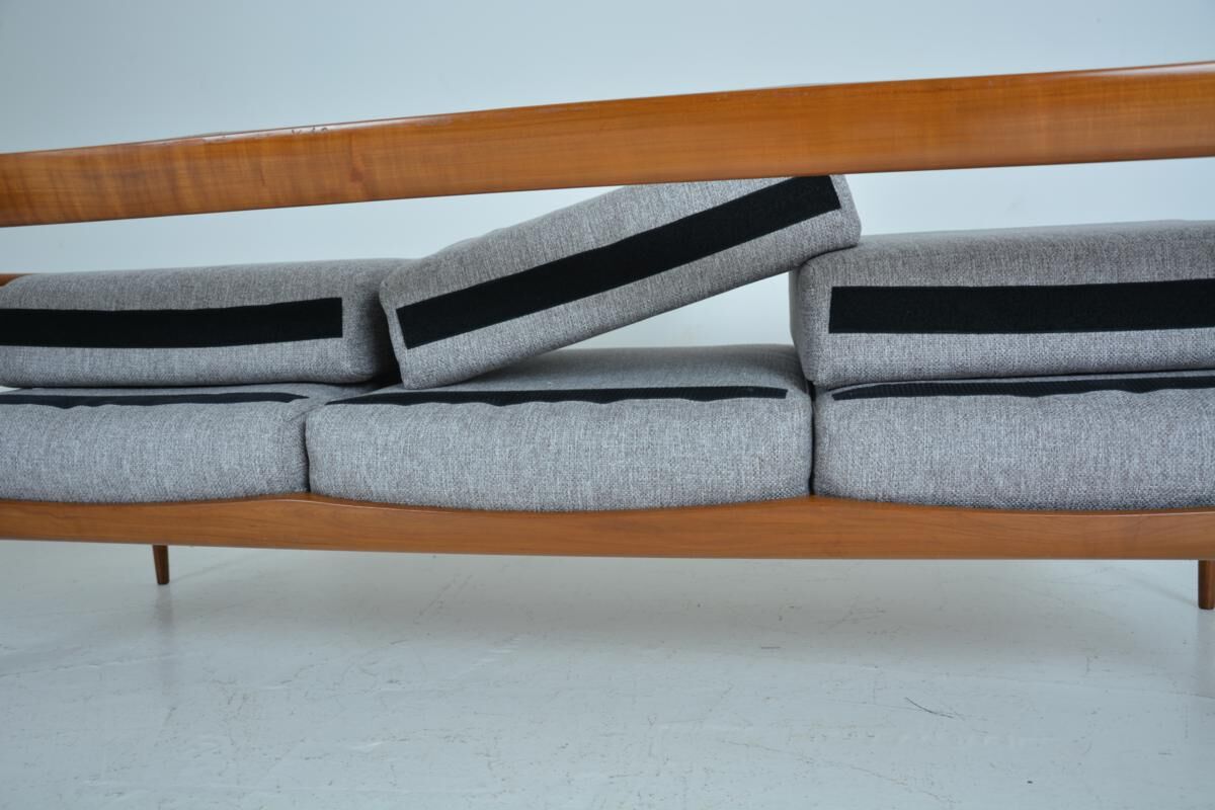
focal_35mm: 32
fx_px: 1063
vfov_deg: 41.7
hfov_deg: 59.5
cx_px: 608
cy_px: 405
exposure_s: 1/125
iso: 160
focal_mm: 21
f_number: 4.5
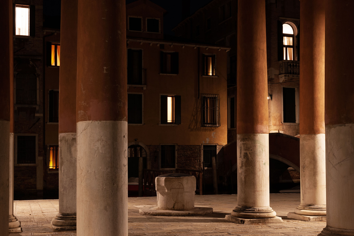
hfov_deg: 39.6
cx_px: 177
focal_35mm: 50
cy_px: 118
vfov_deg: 27.0
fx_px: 491
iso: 400
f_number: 13
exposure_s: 6
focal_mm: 50
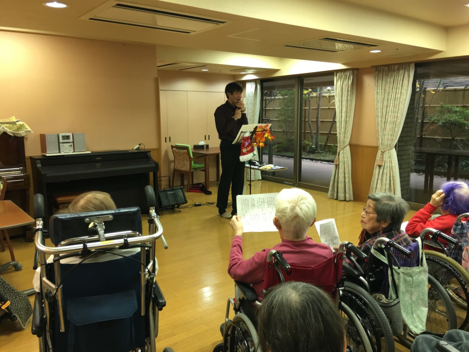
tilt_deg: -7.6
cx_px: 234
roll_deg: +0.4
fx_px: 393
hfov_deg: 61.7
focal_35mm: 29
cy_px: 176
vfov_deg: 48.2
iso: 125
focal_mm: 4.15
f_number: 2.2
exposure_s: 1/30
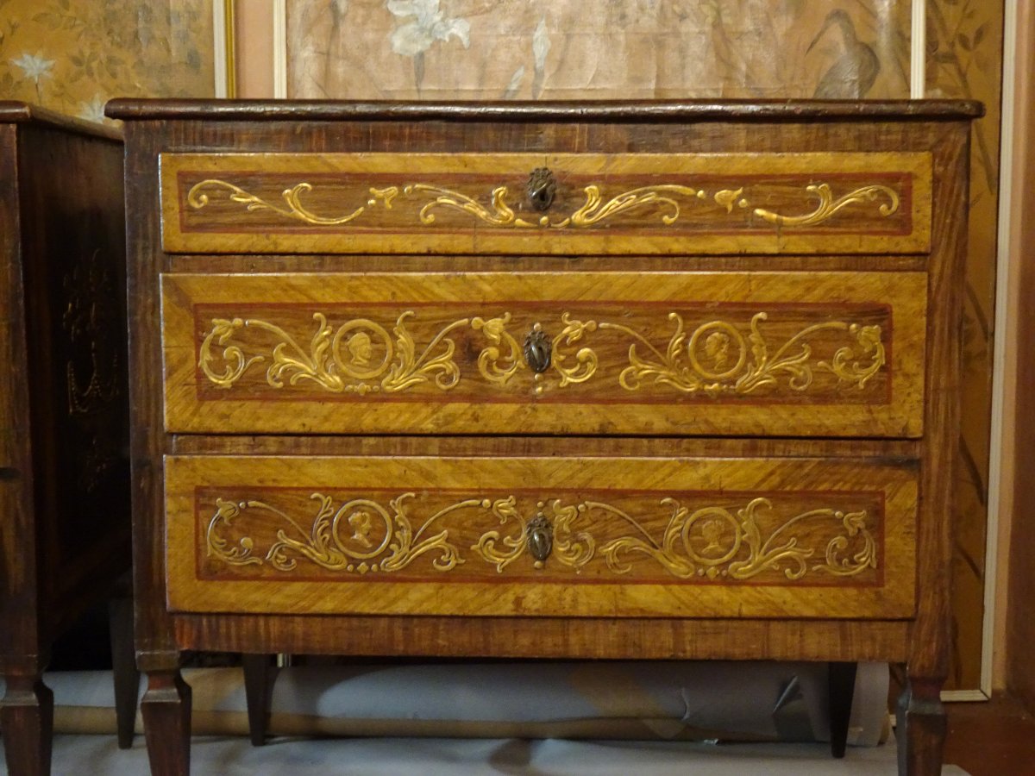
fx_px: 1316
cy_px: 388
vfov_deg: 32.9
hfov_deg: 42.9
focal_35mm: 44
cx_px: 518
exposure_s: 1/8
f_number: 4.5
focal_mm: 7.58
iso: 800
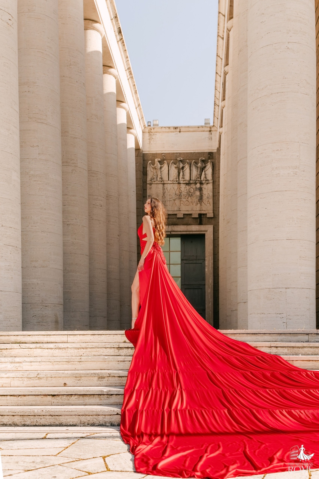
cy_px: 240
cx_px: 160
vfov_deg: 54.5
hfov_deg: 37.8
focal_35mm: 35
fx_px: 466
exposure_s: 1/1250
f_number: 4.5
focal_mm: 35
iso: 200
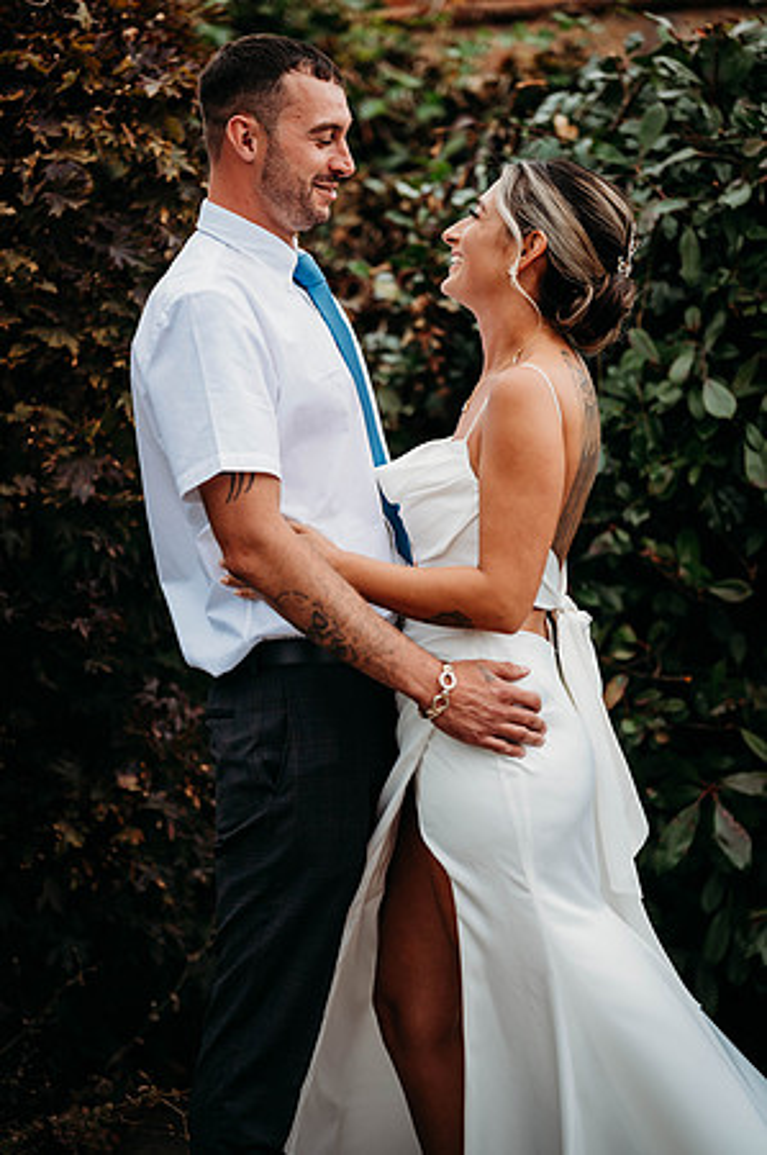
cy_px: 578
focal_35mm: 85
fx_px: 2723
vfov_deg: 23.9
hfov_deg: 16.0
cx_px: 384
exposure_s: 1/800
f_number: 1.8
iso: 100
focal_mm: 85
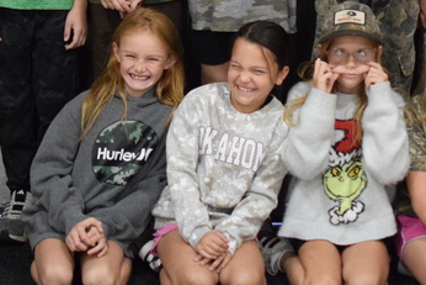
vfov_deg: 8.7
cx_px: 273
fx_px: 1841
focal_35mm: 155
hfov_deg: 13.2
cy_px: -51
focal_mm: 35
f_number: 2
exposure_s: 1/320
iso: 3200
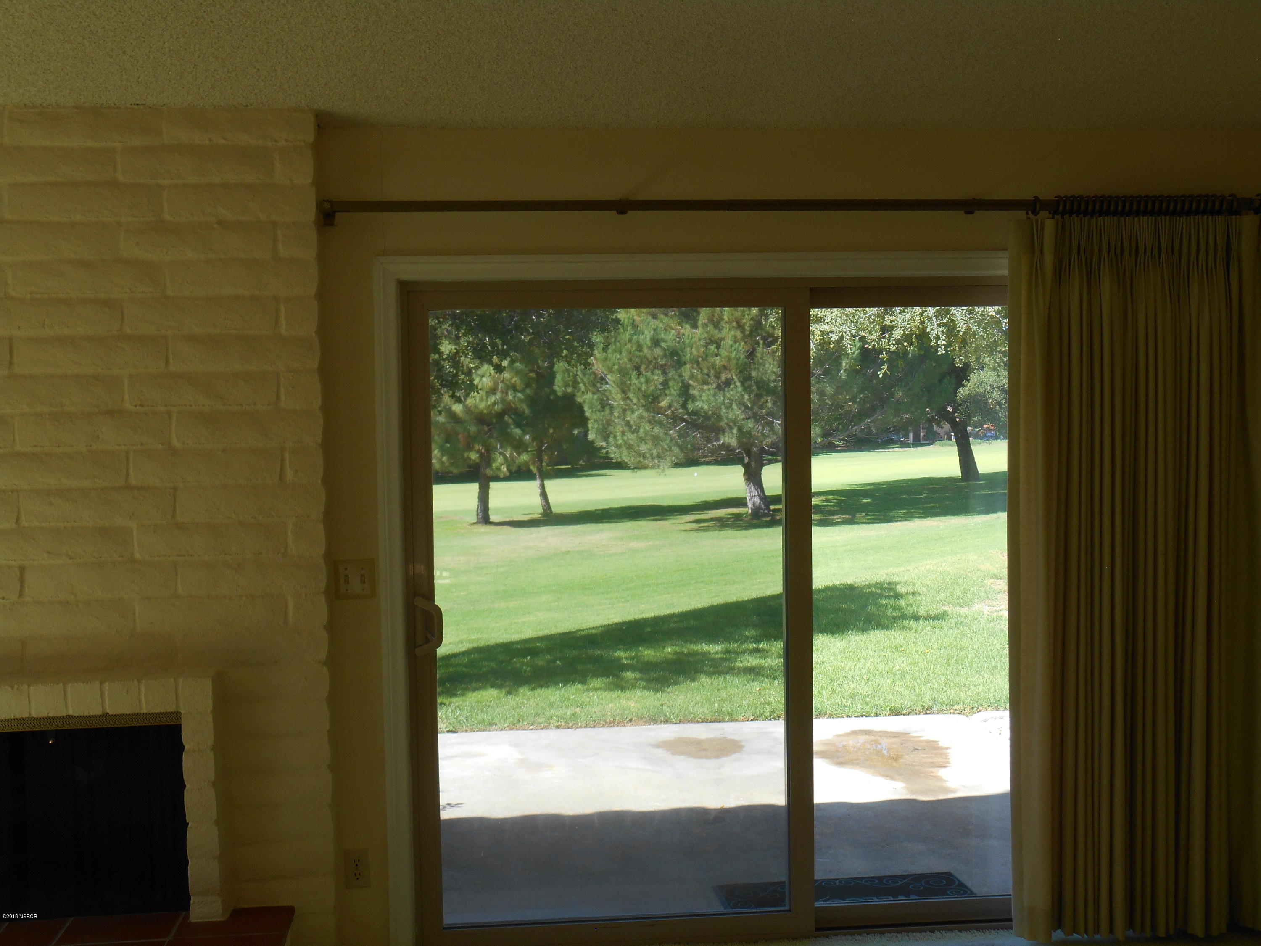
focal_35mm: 41
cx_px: 630
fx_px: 1494
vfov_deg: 35.1
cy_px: 473
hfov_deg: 45.8
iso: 80
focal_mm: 7.2
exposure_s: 1/125
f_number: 3.9
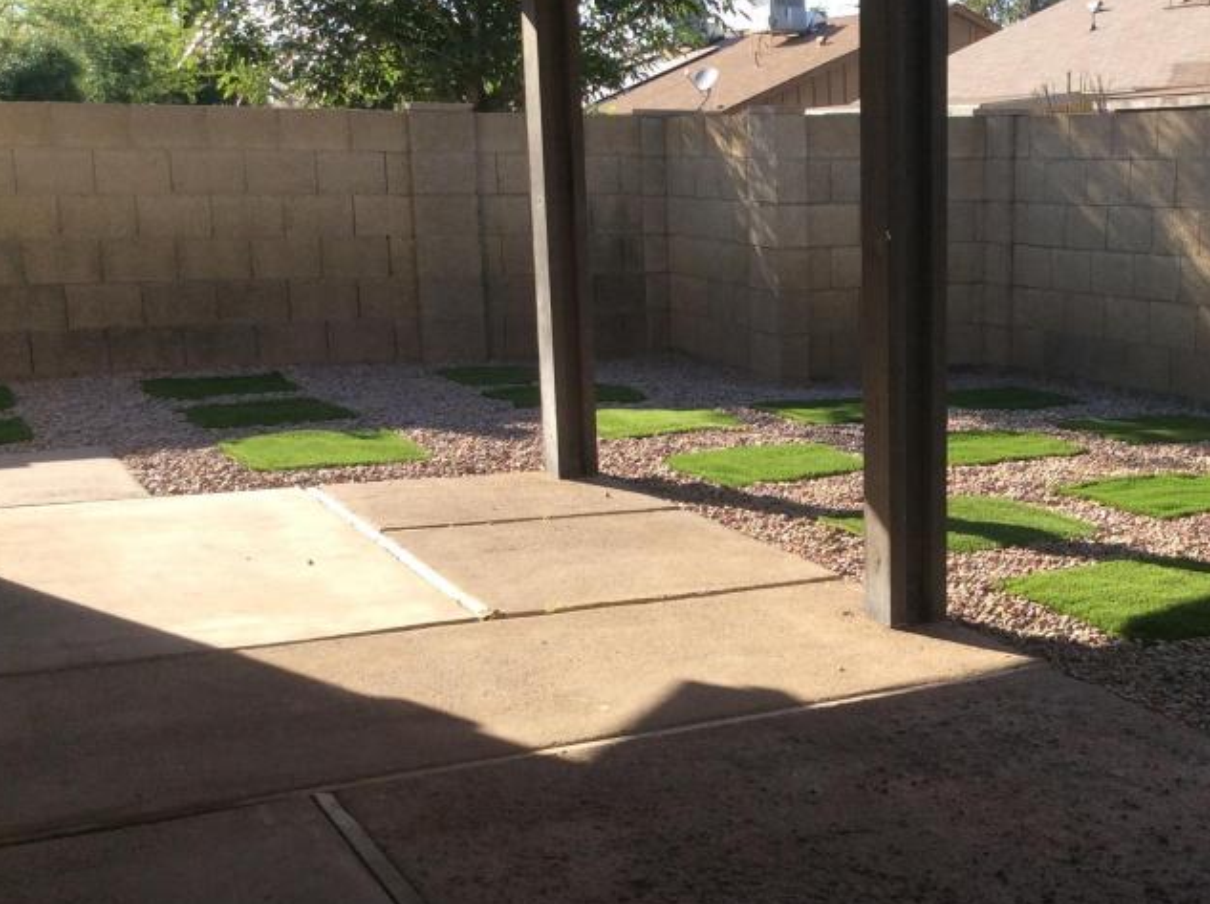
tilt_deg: -14.2
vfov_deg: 27.9
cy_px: 562
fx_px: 1815
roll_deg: +0.3
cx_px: 910
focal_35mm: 52
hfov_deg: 36.0
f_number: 2.4
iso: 32
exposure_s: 1/590
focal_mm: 3.3
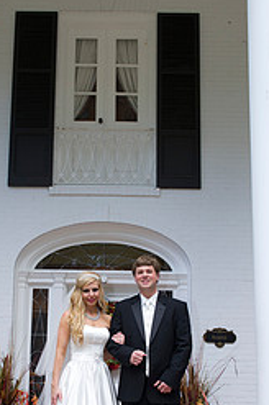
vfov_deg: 38.1
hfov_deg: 26.3
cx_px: 104
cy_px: 294
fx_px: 573
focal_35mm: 51
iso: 400
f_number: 5
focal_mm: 28
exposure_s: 1/250
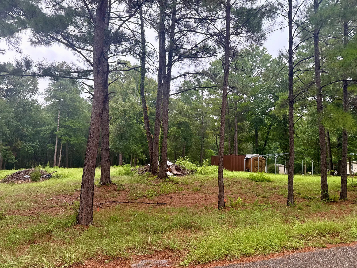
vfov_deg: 56.8
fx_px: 248
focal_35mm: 24
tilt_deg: +6.3
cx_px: 178
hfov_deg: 71.6
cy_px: 134
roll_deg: -1.3
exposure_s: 1/223
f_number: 1.78
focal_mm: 6.76
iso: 160
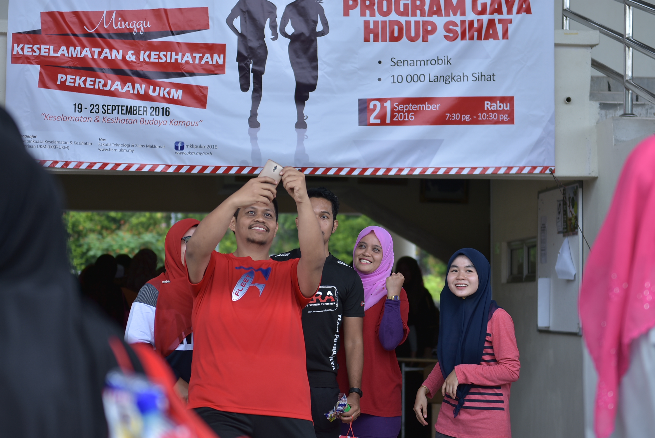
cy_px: 219
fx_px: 1912
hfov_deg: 19.4
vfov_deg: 13.1
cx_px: 328
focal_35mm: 105
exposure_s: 1/200
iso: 100
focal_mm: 70
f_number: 2.8
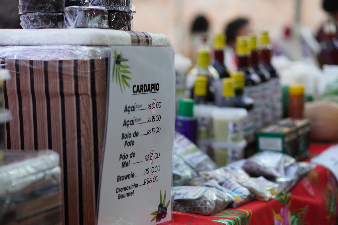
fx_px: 704
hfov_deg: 27.0
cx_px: 169
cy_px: 112
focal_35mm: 75
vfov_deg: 18.2
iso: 1600
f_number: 2
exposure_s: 1/160
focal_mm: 50
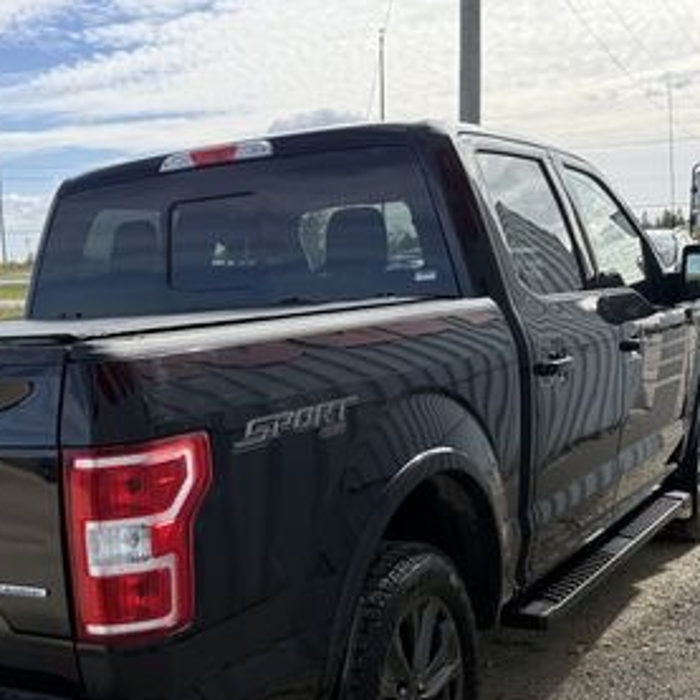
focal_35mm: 49
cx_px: 124
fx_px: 1121
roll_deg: +1.2
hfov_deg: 33.5
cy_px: 516
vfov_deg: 34.0
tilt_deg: -12.4
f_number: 1.78
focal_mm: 6.76
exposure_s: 1/3145
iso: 100
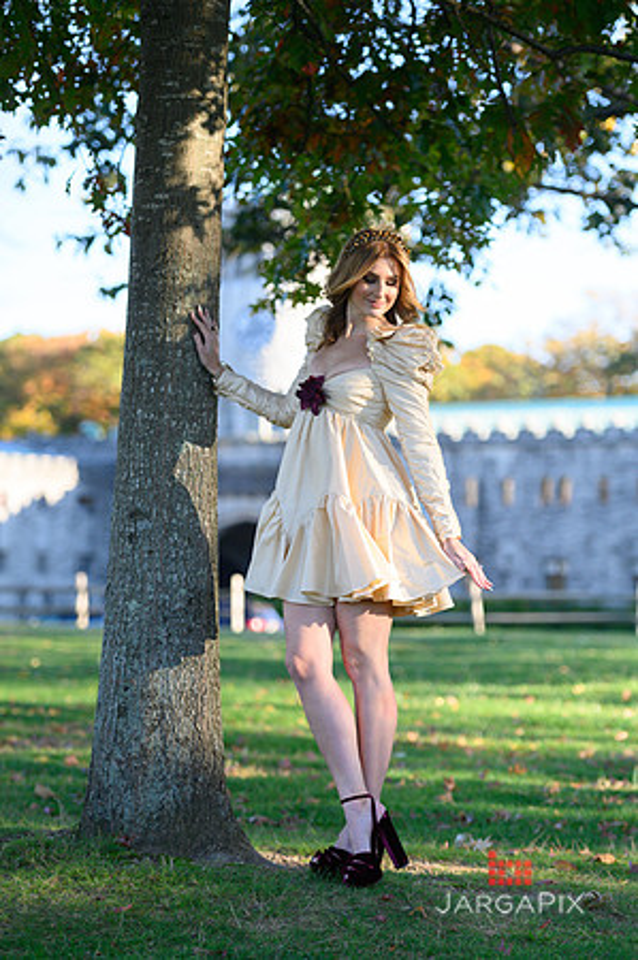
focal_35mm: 102
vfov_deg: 20.0
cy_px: 480
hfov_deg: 13.4
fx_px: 2718
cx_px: 319
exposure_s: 1/4000
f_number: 3.2
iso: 1600
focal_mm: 102
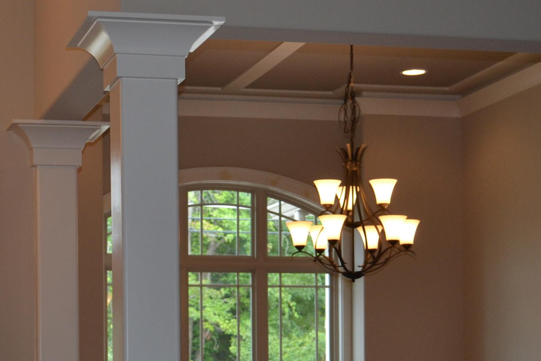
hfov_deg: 21.2
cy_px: 372
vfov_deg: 14.1
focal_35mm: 95
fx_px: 1427
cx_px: 121
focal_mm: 26
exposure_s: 1/125
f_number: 4.2
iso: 400
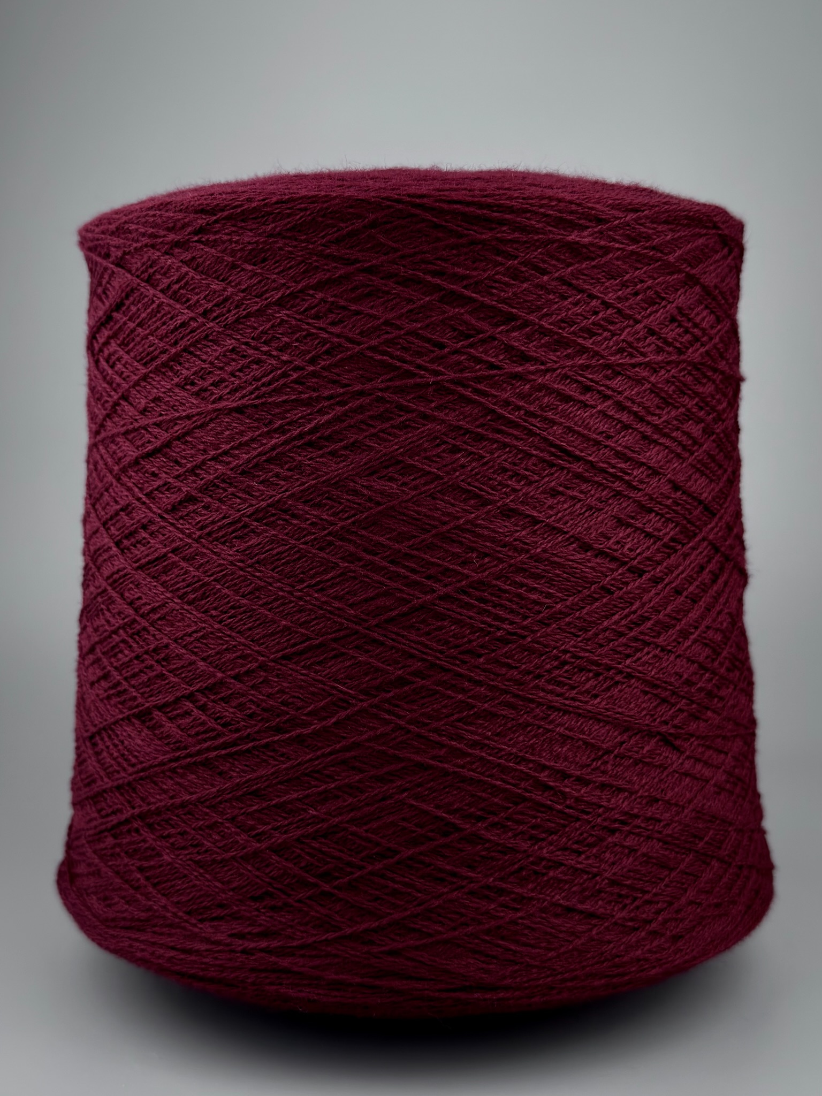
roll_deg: -0.3
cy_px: 548
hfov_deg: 56.8
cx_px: 411
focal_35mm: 24
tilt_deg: -5.3
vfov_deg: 71.6
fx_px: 760
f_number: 1.78
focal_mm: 6.76
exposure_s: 1/664
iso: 100
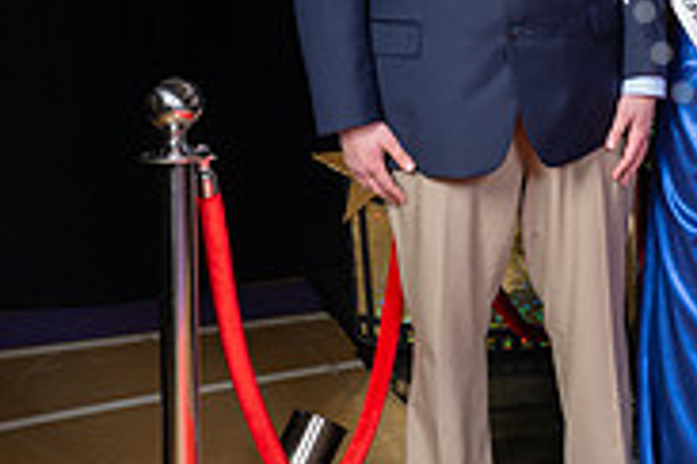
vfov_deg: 12.6
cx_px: 1012
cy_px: -101
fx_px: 2052
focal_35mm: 106
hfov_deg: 17.5
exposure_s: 1/125
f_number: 8
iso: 400
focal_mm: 28.5
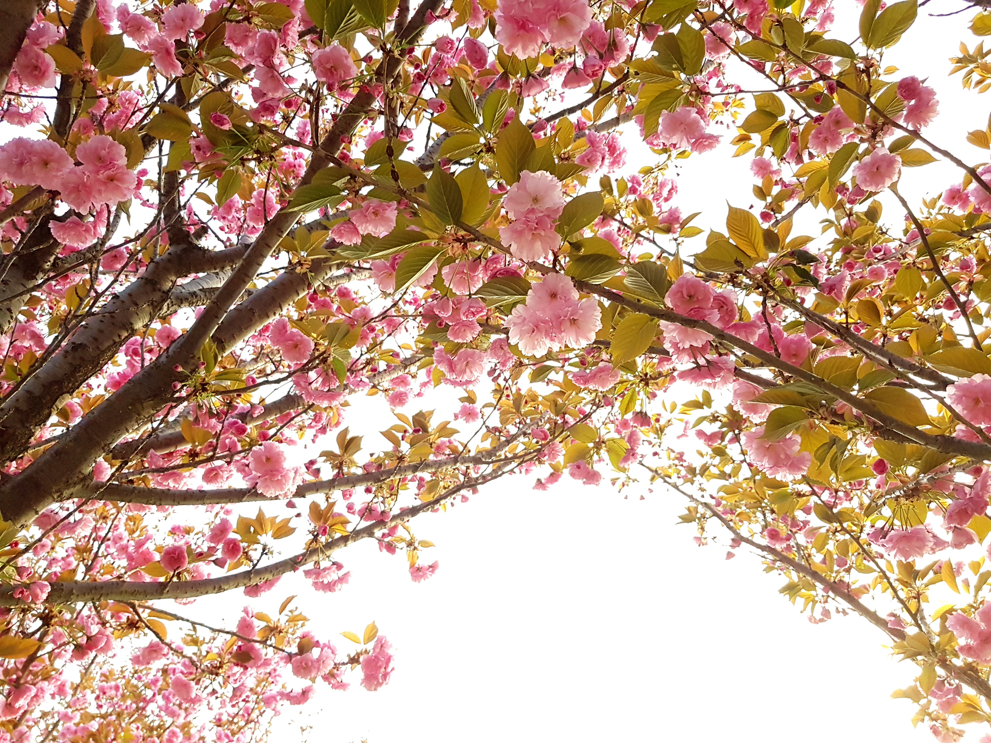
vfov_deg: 53.1
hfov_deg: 67.3
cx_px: 496
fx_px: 744
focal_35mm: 26
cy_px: 372
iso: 320
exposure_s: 1/500
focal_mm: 4.2
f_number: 1.7
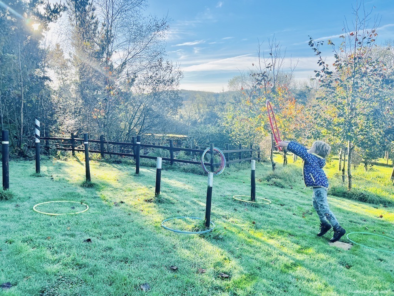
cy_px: 148
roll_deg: +2.2
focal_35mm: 26
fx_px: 296
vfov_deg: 53.1
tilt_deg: -10.4
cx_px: 197
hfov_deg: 67.3
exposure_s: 1/1224
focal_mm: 5.7
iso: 50
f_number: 1.5
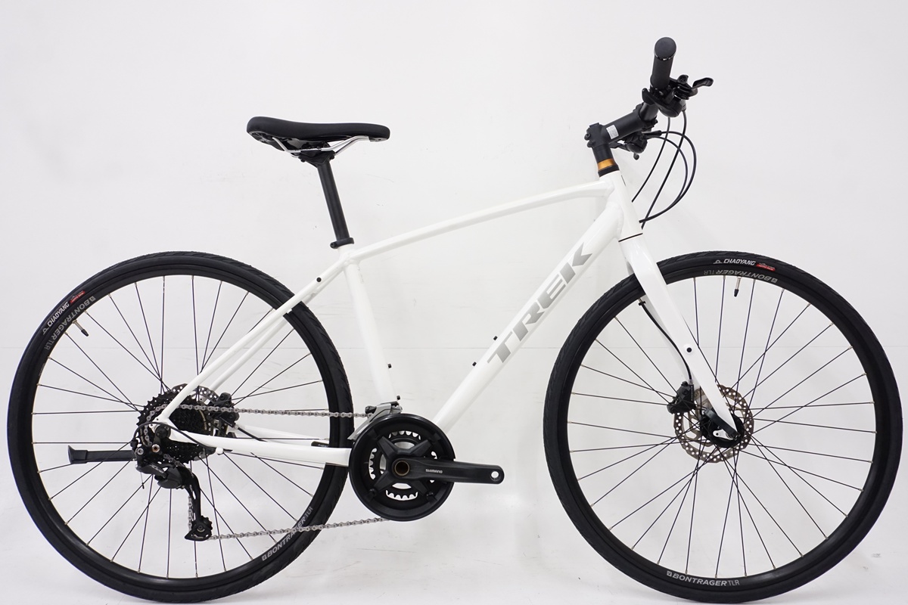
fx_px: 643
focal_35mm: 26
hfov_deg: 70.4
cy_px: 302
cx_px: 454
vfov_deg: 50.4
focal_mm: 17
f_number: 6.3
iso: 1000
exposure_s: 1/30
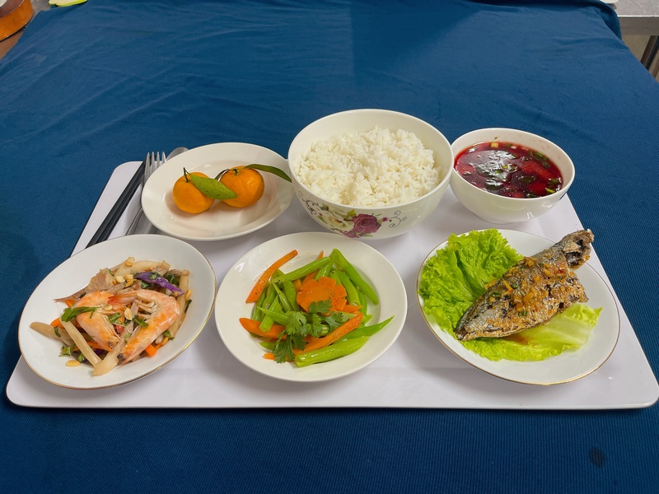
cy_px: 247
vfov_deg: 54.9
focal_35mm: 25
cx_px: 330
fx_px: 476
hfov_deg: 69.4
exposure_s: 1/50
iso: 100
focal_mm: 5.1
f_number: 1.6
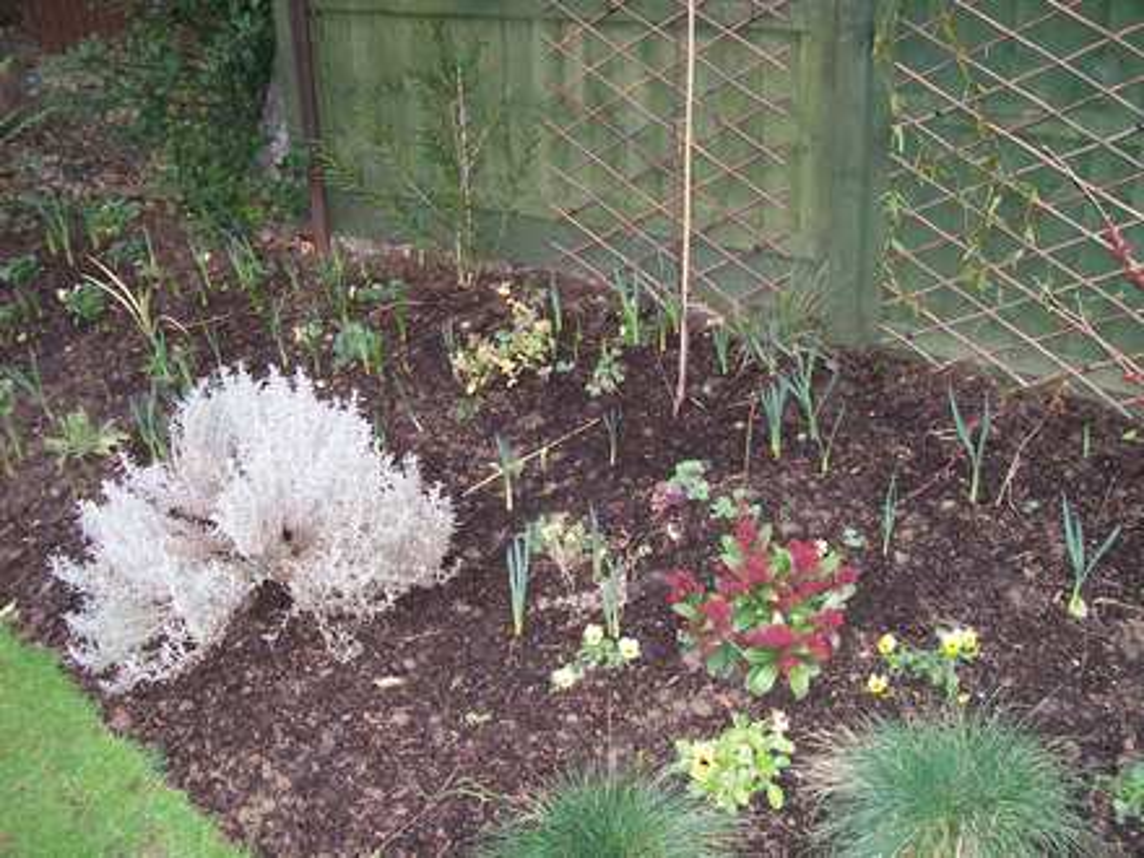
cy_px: 429
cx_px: 572
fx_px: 1190
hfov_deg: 51.4
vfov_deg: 39.7
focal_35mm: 36
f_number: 2.7
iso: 140
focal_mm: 6
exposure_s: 1/64
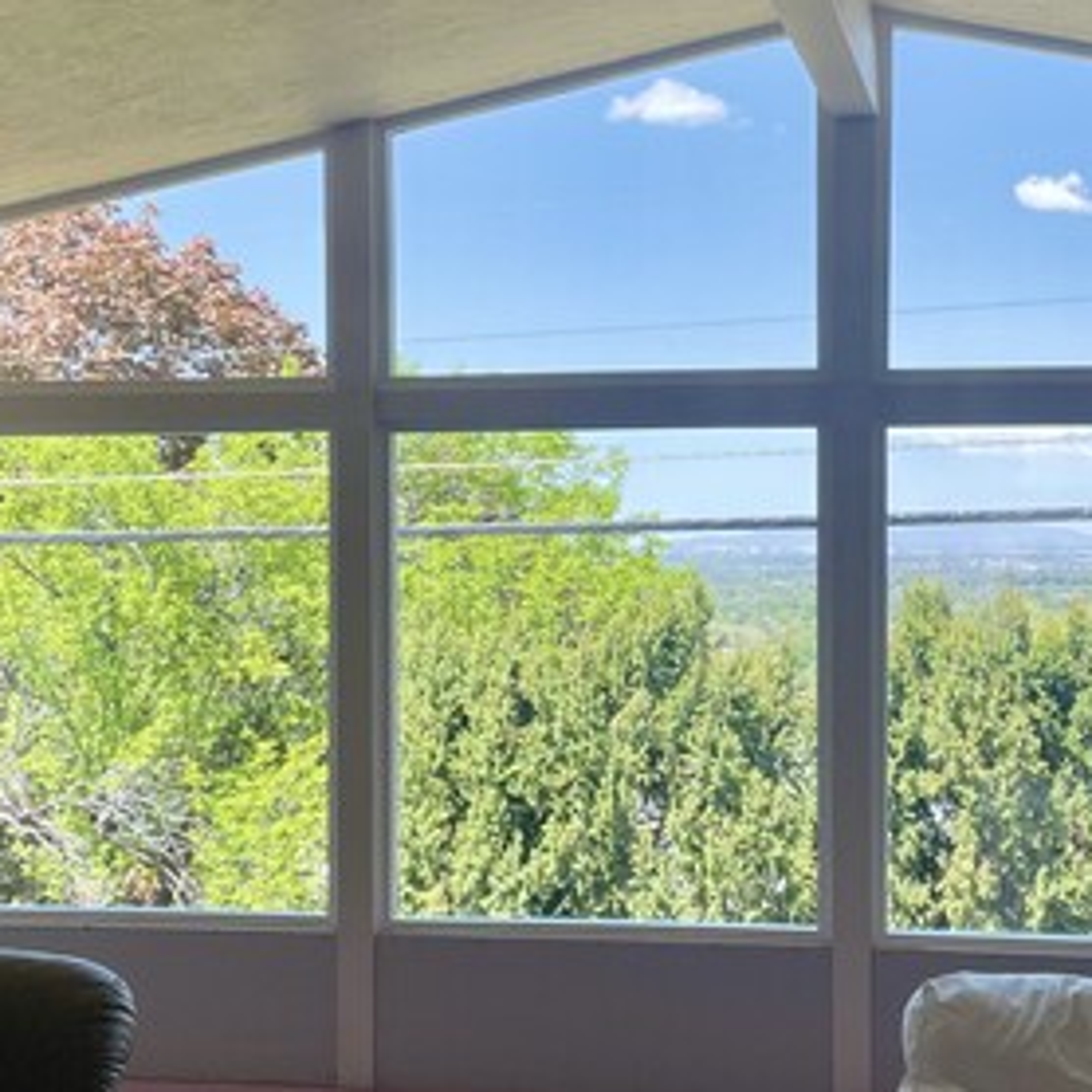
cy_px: 546
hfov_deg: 49.6
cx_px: 628
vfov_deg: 49.7
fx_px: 1178
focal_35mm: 33
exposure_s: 1/543
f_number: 1.6
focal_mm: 4.2
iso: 32
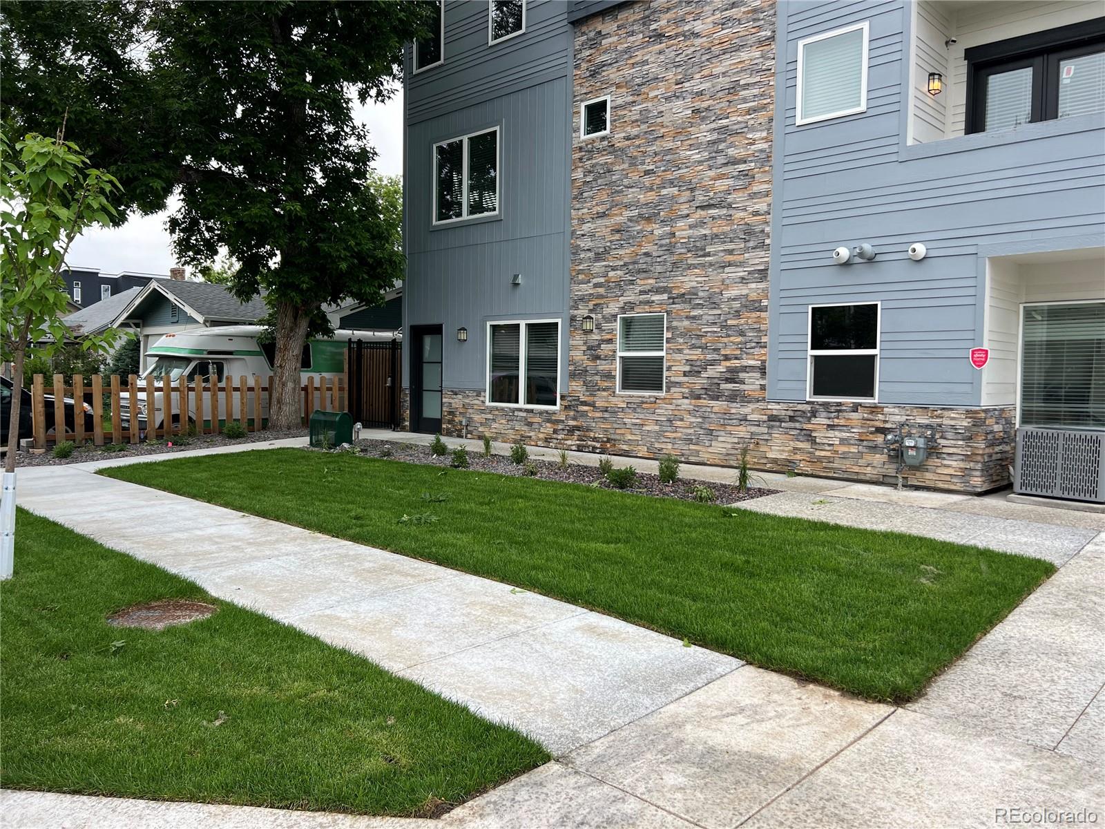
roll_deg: -0.3
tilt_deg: -2.6
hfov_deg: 67.3
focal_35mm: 26
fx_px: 830
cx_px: 552
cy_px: 414
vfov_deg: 53.1
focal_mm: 5.7
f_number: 1.5
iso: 50
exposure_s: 1/887
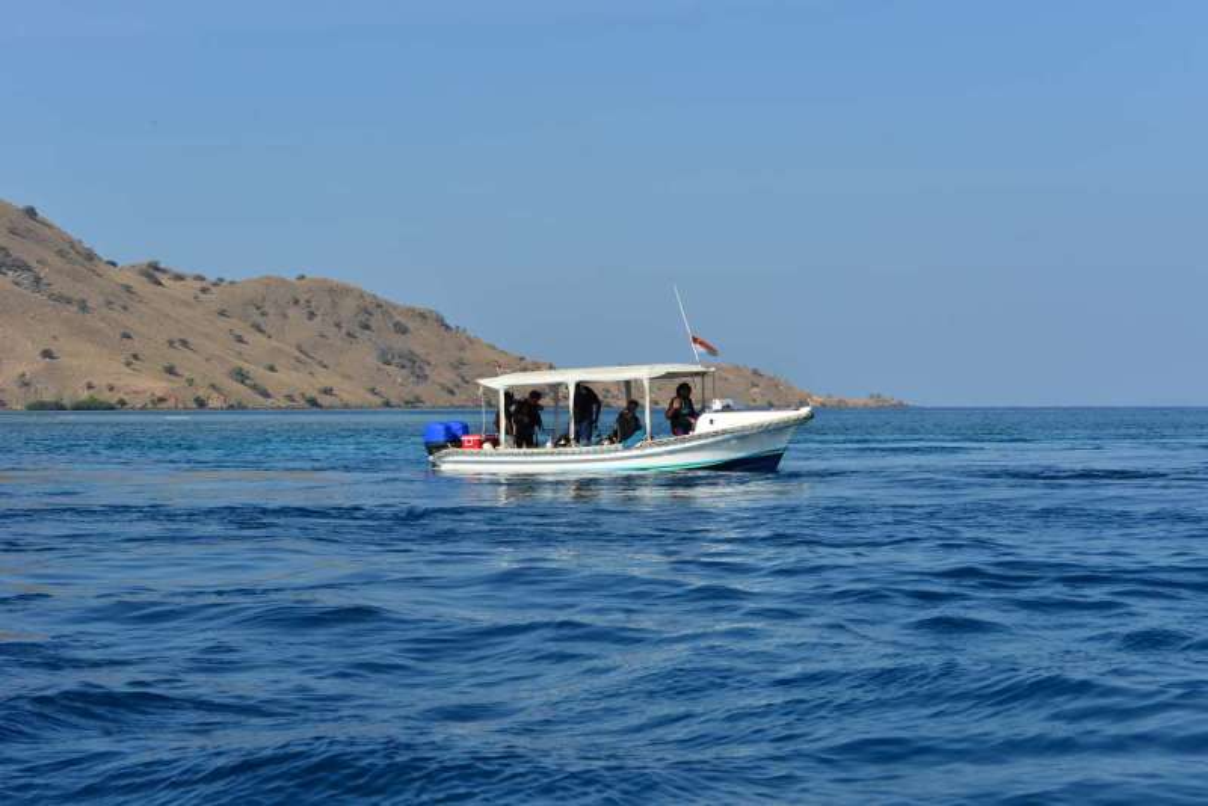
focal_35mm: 70
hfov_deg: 28.8
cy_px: 403
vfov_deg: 19.5
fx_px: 2350
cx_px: 604
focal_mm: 70
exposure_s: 1/500
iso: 250
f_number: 11
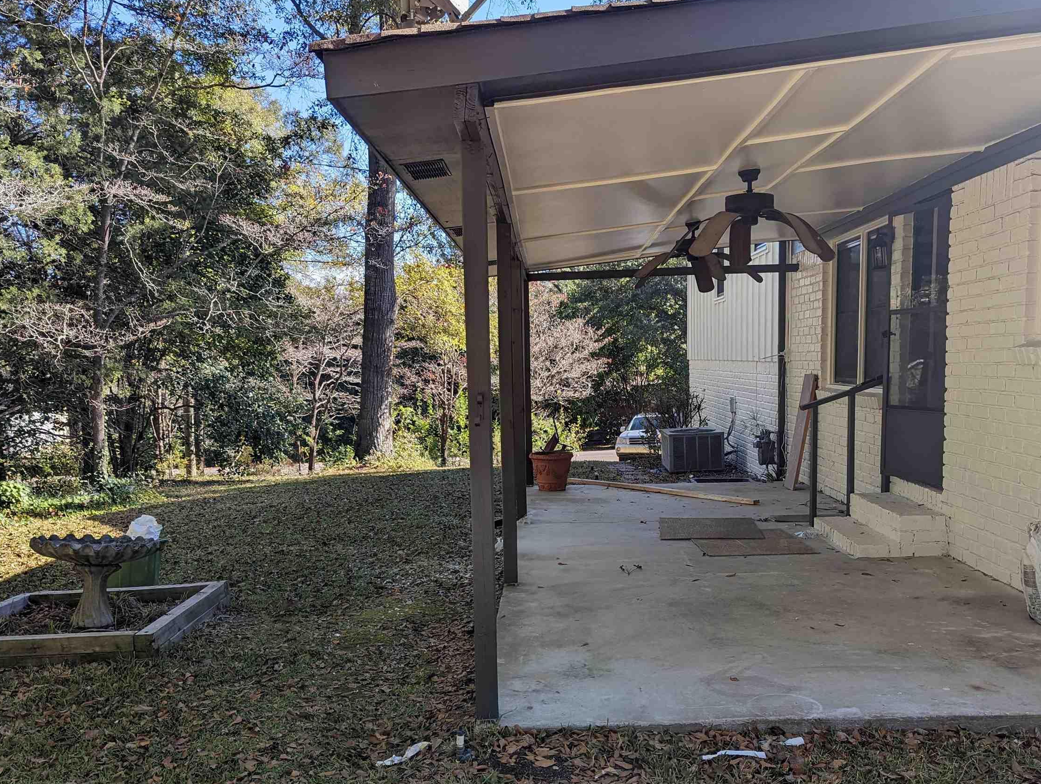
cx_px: 569
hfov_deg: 55.2
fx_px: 994
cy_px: 502
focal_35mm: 33
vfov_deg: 42.6
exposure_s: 1/596
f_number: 1.85
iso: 40
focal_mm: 6.81
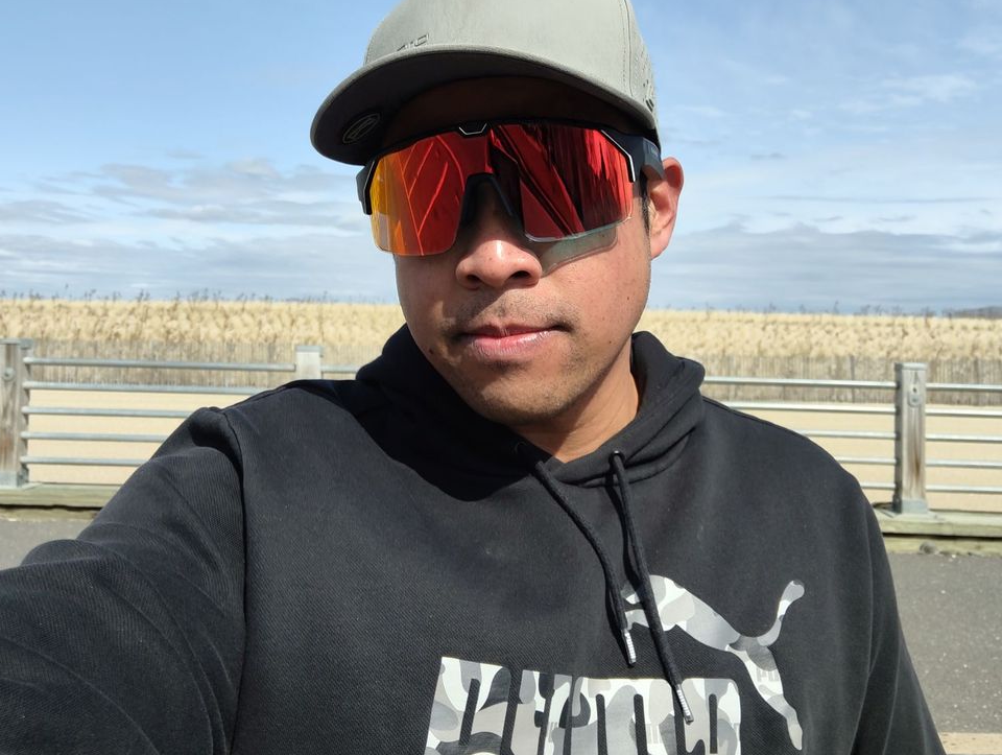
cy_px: 298
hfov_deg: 56.7
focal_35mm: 32
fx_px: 928
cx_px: 518
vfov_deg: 44.0
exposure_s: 1/469
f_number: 2.2
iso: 50
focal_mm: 3.61
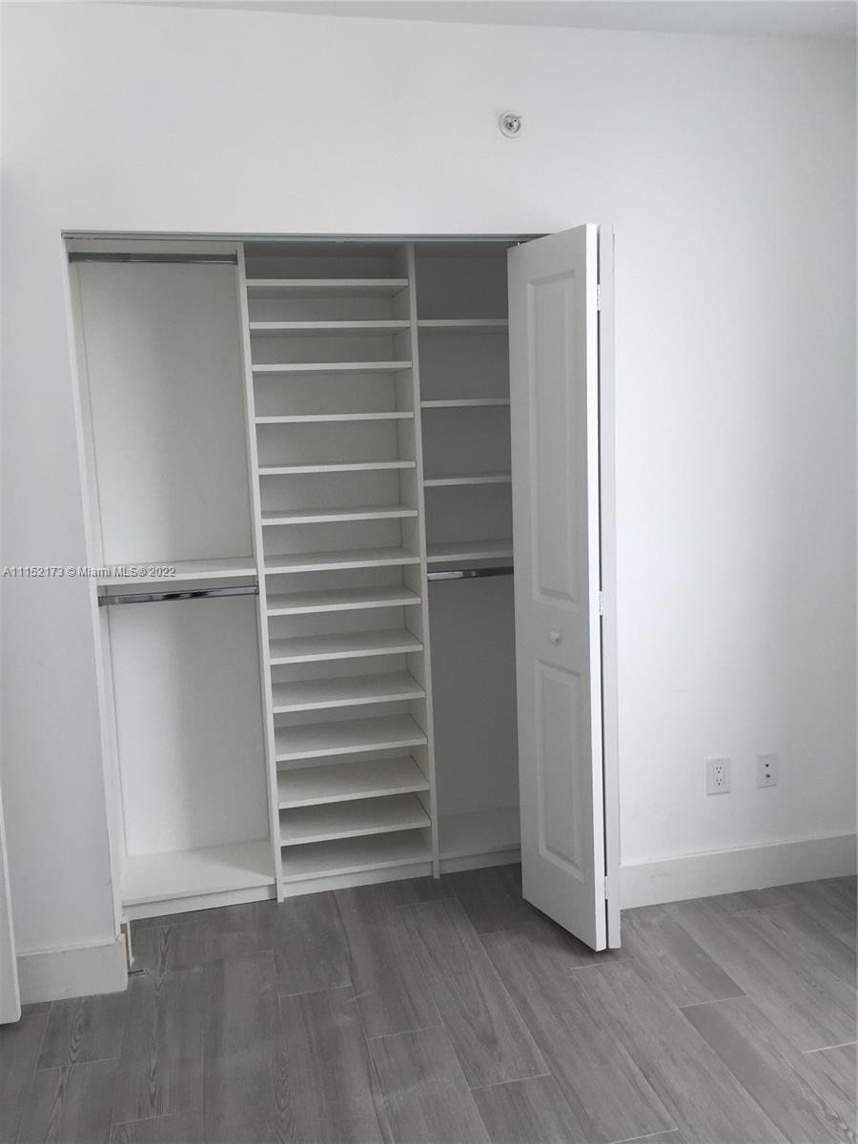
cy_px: 572
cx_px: 429
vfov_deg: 61.7
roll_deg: +2.2
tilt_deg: -7.4
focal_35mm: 29
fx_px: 958
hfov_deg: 48.2
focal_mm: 4.15
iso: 40
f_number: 2.2
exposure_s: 1/120
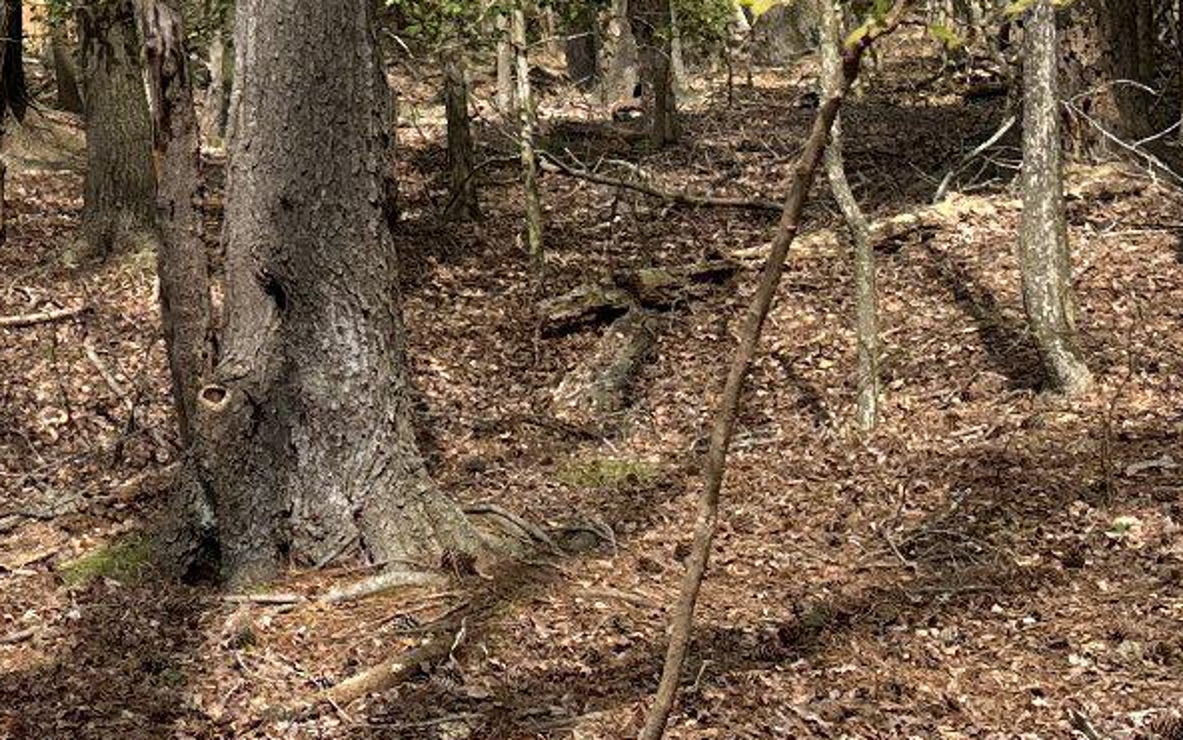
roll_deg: +1.8
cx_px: -350
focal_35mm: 88
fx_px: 2837
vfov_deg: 14.4
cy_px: -128
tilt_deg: +2.5
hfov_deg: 21.4
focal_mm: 6.86
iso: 80
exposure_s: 1/1988
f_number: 1.78
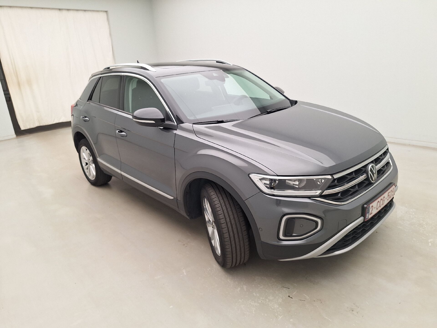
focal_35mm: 23
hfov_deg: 73.9
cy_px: 164
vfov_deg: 58.9
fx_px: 290
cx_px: 218
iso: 50
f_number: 1.8
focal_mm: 5.54
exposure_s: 1/100
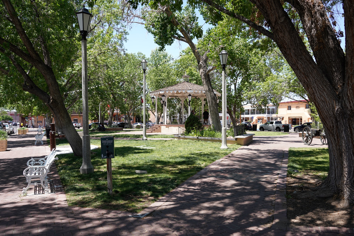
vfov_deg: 46.4
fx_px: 275
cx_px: 177
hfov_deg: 65.5
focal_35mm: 28
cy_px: 118
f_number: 6.3
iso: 100
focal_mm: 28
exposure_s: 1/160
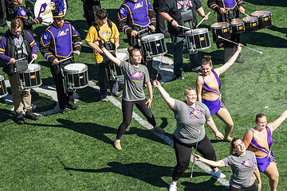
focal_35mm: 322
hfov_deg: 6.4
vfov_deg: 4.3
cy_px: 144
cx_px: 201
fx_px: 2567
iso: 100
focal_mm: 200
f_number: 4
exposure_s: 1/800
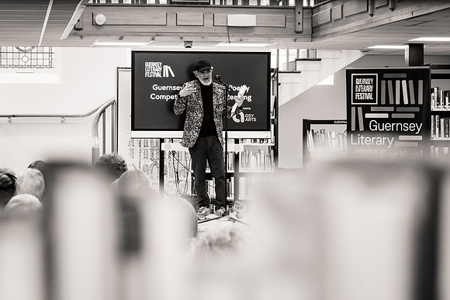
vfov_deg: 11.9
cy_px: 150
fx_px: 1436
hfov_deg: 17.8
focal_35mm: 115
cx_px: 225
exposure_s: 1/200
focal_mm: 112
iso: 6400
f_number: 8
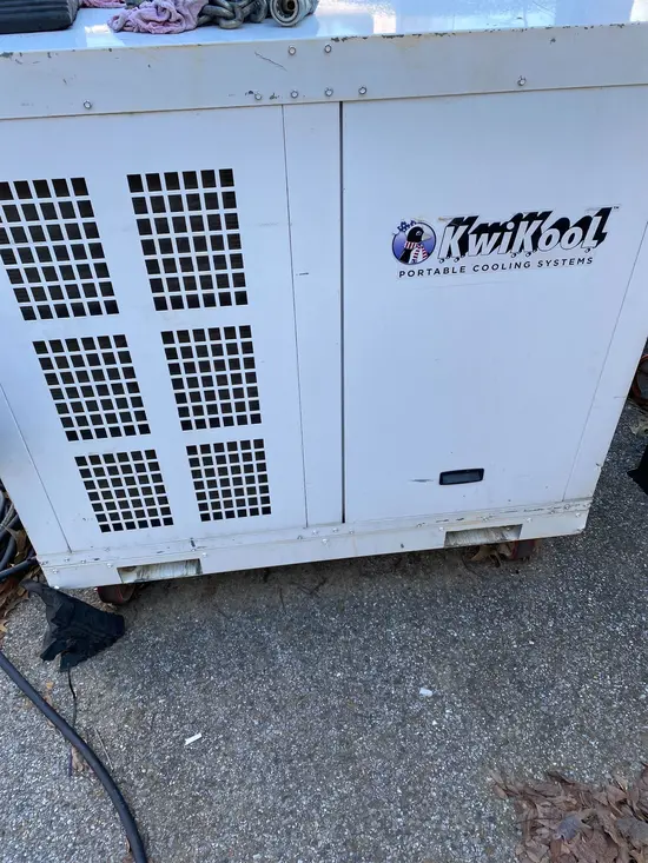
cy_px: 432
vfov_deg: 67.3
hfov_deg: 53.1
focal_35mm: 26
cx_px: 324
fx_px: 649
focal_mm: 4.25
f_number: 1.8
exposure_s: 1/293
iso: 32
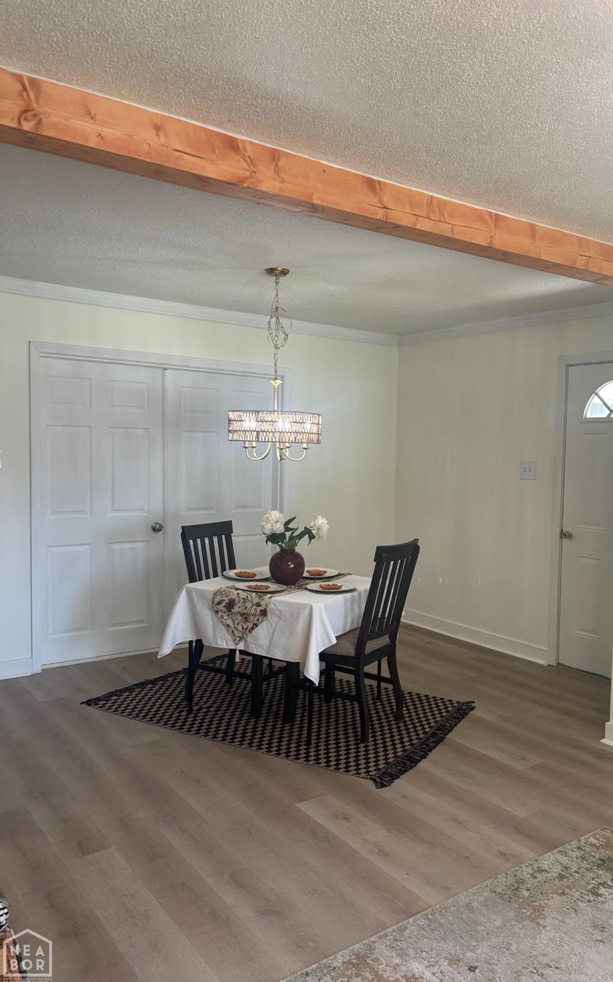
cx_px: 367
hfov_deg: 44.3
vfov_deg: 66.5
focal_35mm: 28
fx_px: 749
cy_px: 492
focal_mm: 5.96
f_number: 1.6
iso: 125
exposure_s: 1/120
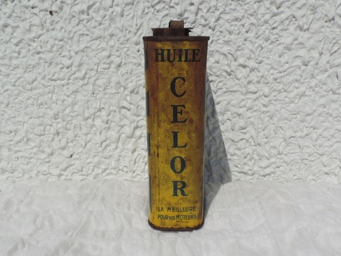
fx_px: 345
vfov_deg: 40.5
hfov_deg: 52.6
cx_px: 173
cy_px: 151
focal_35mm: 35
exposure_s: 1/1600
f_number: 4.8
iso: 80
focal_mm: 4.9
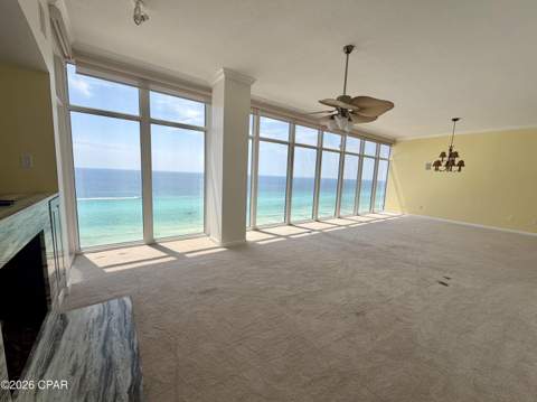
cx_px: 268
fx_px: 217
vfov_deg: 85.6
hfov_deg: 102.1
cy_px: 201
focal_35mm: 14
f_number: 2.2
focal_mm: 2.22
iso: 64
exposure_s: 1/494
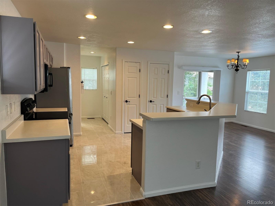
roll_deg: -1.6
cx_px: 138
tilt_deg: -6.4
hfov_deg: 67.3
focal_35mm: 26
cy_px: 103
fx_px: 207
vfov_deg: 53.1
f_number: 1.6
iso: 80
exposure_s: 1/120
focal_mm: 5.1
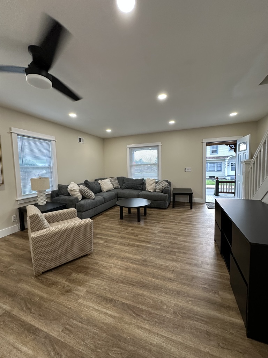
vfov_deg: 102.1
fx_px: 145
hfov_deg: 85.7
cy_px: 179
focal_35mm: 14
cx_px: 134
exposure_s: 1/120
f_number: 2.2
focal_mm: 2.22
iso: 250
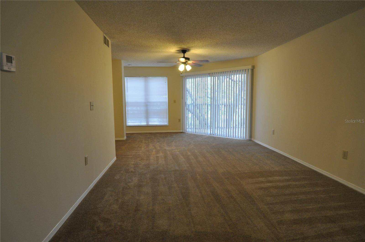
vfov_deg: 63.1
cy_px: 121
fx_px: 197
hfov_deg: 85.5
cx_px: 182
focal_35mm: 20
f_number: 3.8
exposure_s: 1/60
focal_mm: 13
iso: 800
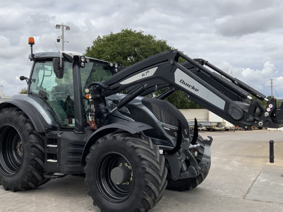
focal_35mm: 37
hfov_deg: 50.1
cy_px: 110
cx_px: 154
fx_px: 302
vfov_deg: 38.7
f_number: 1.8
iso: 16
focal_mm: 3
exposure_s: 1/1984
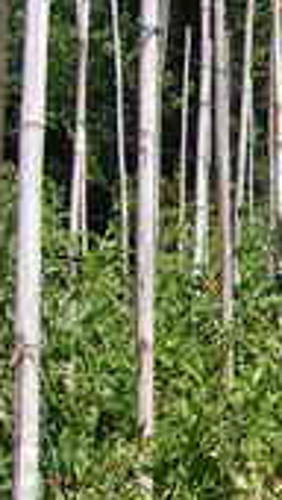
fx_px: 1630
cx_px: 561
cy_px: 463
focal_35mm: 123
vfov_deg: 17.1
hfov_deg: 9.3
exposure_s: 1/400
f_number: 4.8
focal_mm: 6
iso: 64
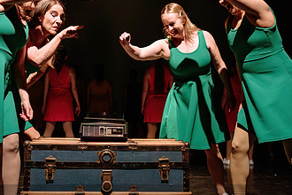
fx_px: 389
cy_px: 69
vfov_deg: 27.9
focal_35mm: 48
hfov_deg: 41.0
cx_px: 126
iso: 1250
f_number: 1.4
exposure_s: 1/320
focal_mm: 24
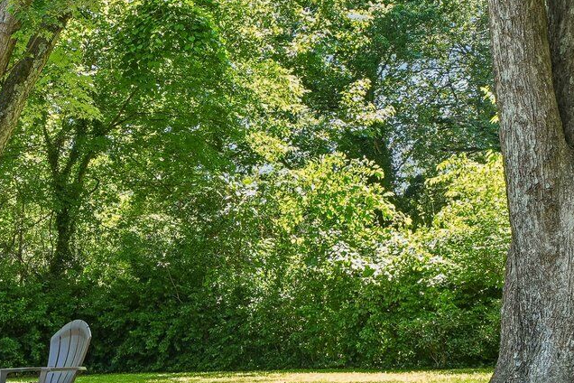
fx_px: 925
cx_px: 165
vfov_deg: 23.4
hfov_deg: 34.0
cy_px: 159
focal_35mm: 58
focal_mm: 18
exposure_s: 1/30
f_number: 8
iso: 200
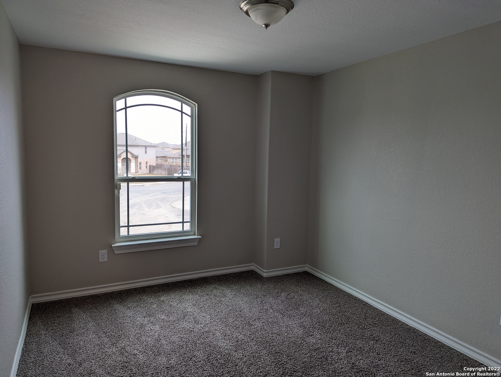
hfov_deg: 71.5
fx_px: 348
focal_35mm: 24
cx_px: 250
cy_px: 188
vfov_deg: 56.9
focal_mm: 6.81
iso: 57
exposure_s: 1/120
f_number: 1.85
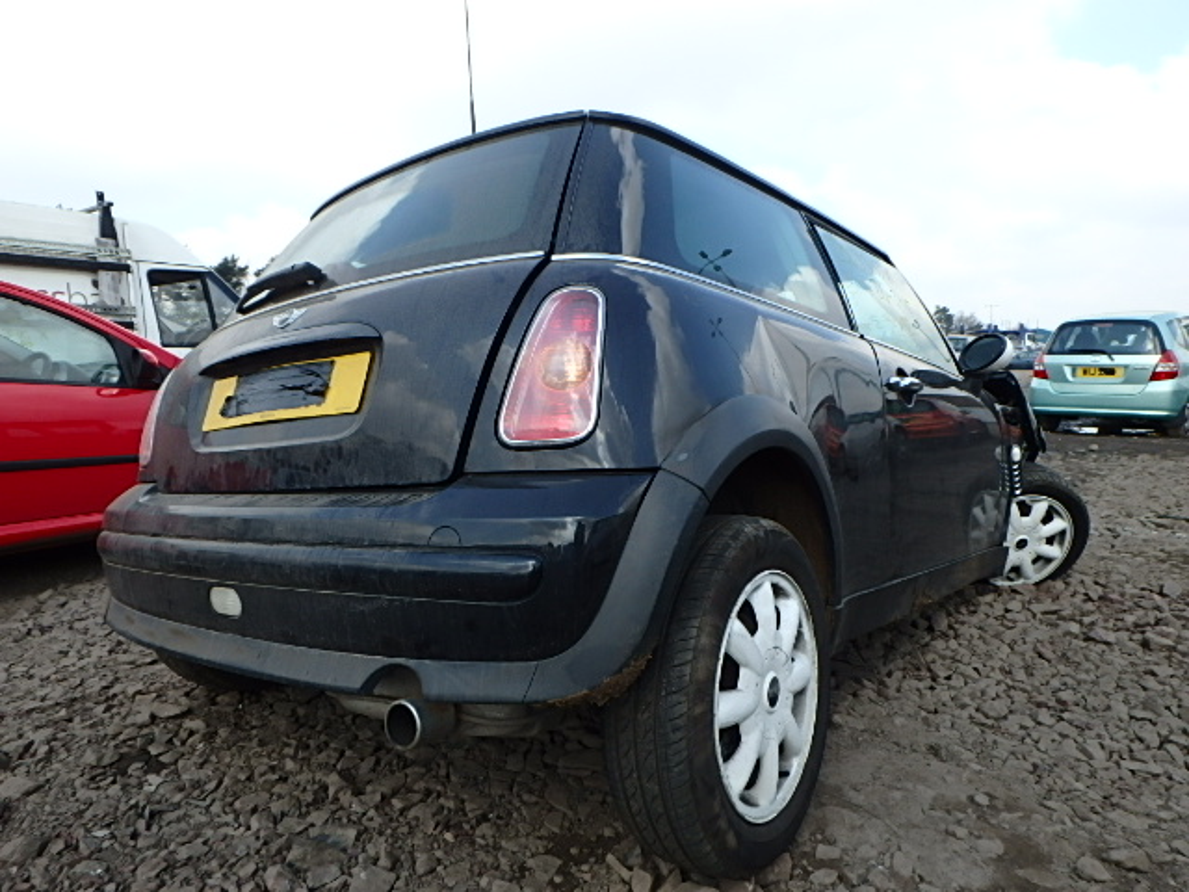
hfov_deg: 71.6
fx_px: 824
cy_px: 446
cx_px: 594
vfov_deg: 56.8
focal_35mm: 24
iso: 125
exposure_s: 1/400
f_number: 3.9
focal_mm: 4.2
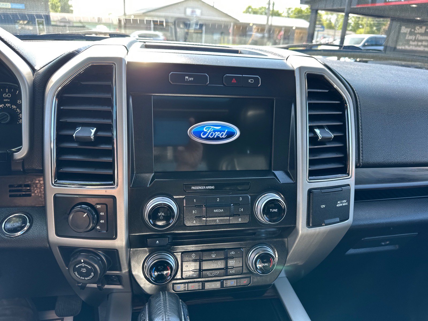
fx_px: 297
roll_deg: -2.7
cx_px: 214
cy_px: 160
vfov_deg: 56.8
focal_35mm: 24
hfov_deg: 71.6
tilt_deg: -22.1
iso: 64
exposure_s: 1/121
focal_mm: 6.86
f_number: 1.78
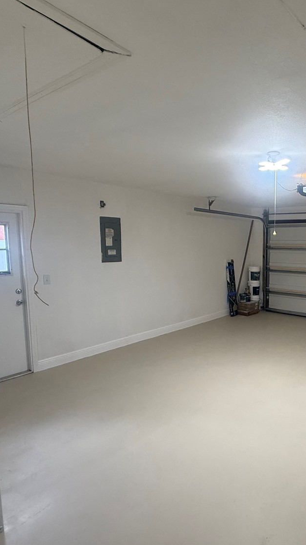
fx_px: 317
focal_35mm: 22
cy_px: 278
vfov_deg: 81.2
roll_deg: -0.7
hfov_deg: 47.7
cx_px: 258
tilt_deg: -6.7
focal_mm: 2.22
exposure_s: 1/120
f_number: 2.2
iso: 200
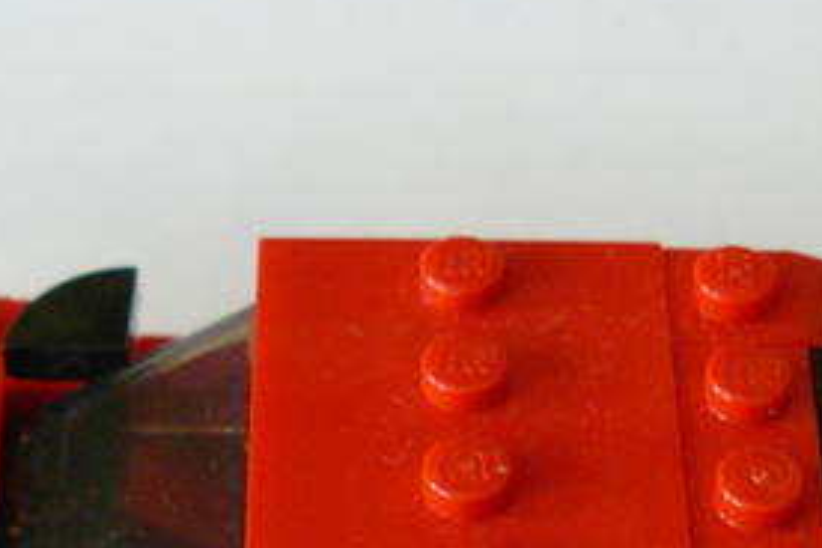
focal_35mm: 122
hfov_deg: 16.8
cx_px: 369
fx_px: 2785
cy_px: 603
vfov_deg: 11.1
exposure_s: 1/25
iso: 200
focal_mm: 6
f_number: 2.8
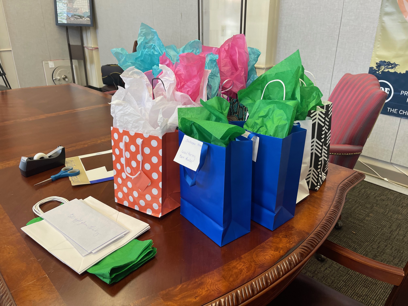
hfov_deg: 67.3
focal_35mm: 26
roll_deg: +0.1
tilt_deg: -23.5
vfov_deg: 53.1
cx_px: 204
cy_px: 153
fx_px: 306
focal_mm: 5.1
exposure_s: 1/120
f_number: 1.6
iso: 100
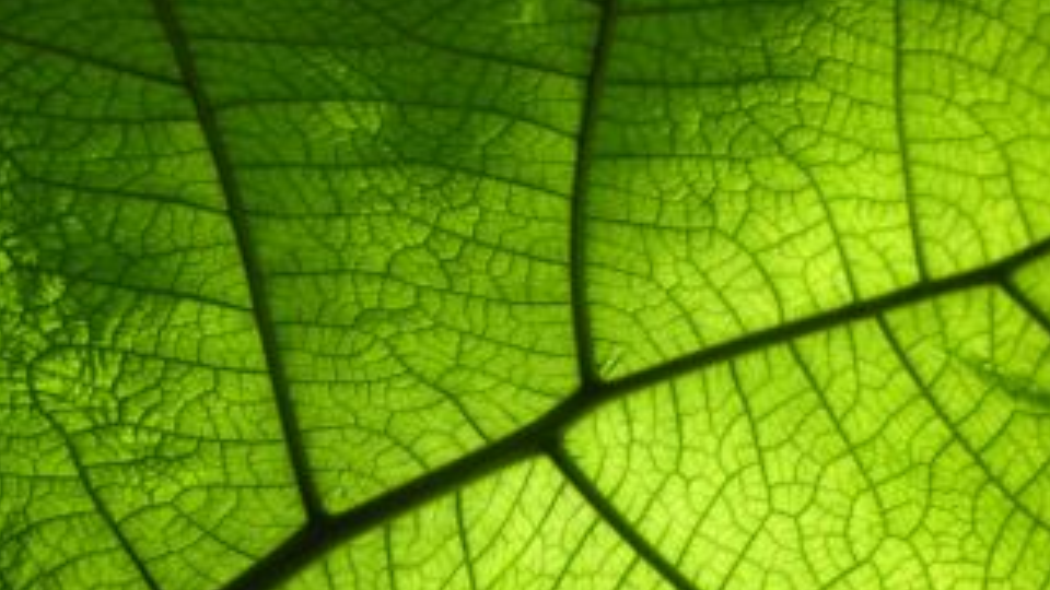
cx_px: 433
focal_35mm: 143
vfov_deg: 8.5
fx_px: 3981
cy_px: 485
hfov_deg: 15.0
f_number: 5
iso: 100
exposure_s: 1/94.5
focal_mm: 17.4
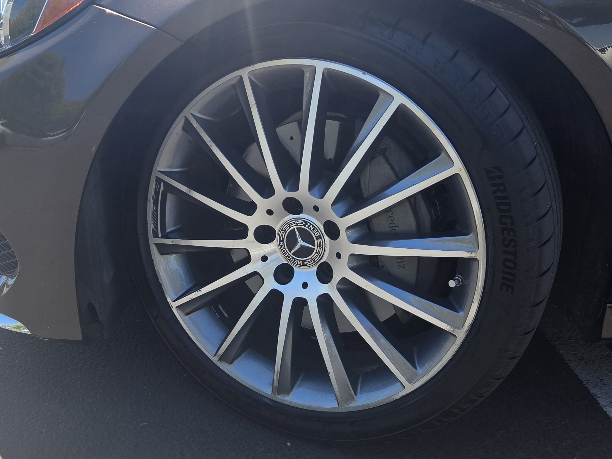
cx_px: 306
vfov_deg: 58.9
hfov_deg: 73.9
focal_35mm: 23
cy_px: 230
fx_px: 407
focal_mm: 5.4
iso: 80
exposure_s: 1/1250
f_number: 1.8
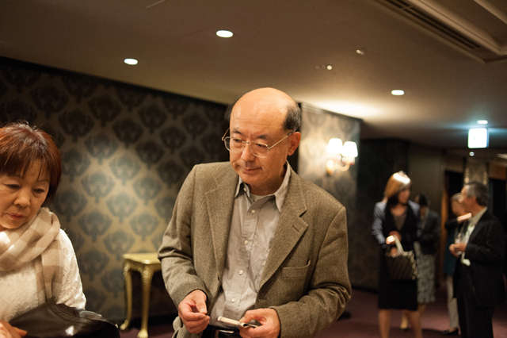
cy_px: 169
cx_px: 254
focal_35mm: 35
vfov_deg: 37.8
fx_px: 493
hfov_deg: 54.5
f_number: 2.8
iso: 3200
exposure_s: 1/100
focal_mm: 35
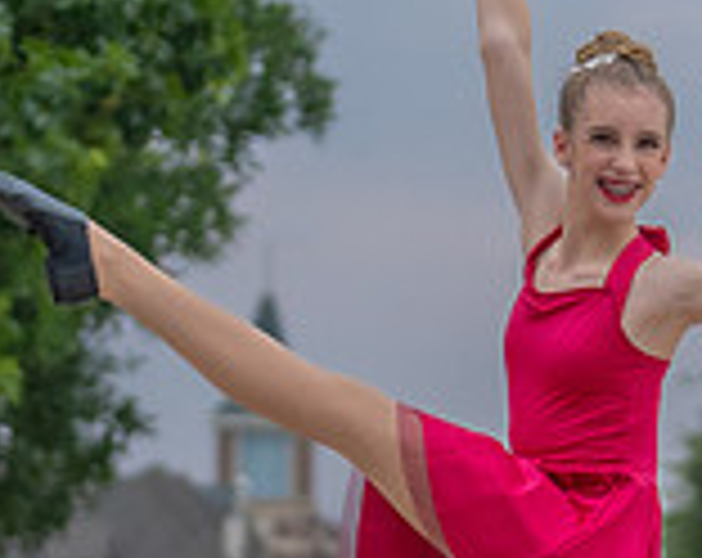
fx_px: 7482
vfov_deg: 4.3
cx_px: 474
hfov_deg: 5.4
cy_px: 560
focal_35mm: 361
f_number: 2.8
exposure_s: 1/1000
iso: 400
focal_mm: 70
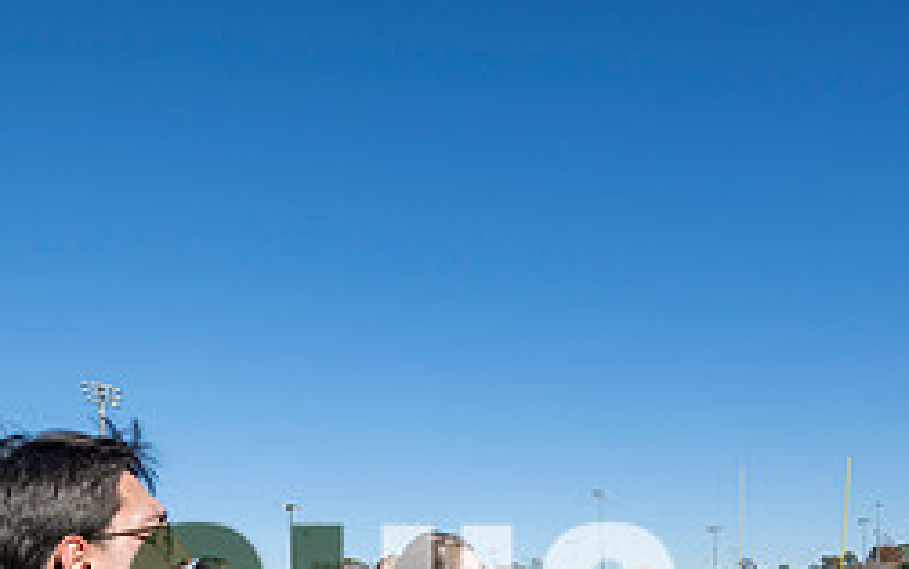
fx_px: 818
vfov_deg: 31.6
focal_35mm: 33
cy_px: 694
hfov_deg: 58.0
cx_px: 402
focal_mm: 14
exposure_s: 1/2000
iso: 320
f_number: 5
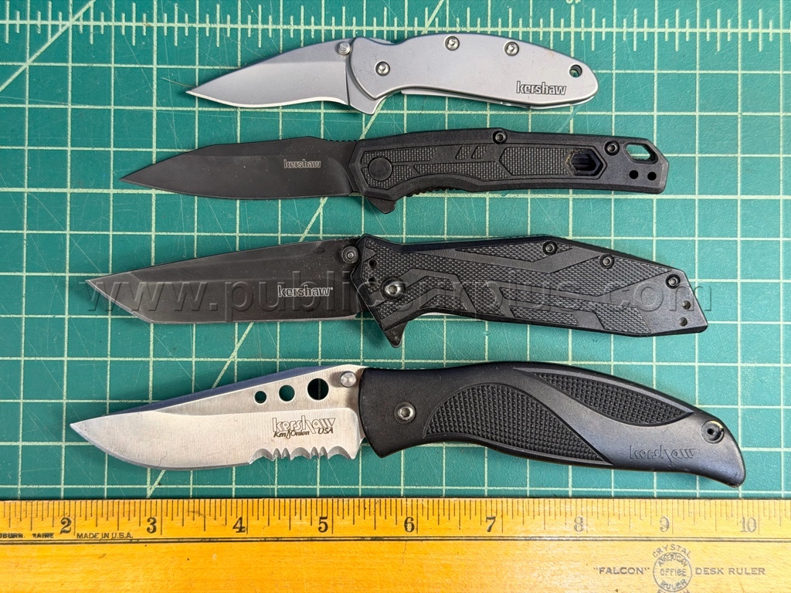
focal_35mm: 48
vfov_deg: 30.3
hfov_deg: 39.7
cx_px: 396
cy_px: 296
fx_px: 1097
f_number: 1.78
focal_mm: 6.76
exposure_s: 1/120
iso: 80
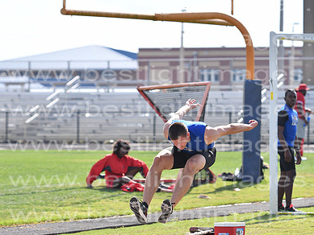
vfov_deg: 5.8
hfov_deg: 7.7
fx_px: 2341
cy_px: 128
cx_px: 192
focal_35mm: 258
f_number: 4
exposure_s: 1/2000
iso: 200
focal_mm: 120
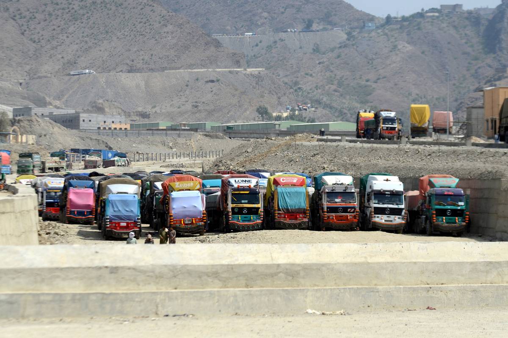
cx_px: 254
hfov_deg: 13.7
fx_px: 2117
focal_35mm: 150
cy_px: 169
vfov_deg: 9.1
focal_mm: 100
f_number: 4.5
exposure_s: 1/1600
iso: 100
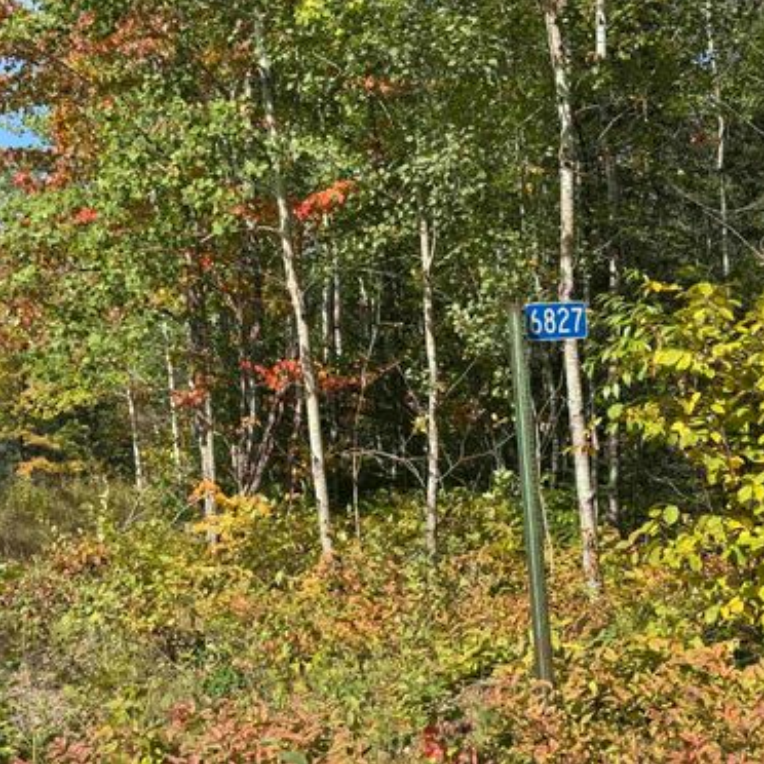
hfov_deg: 30.0
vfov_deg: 30.0
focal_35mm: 57
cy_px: 381
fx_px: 1423
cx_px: 314
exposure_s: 1/1984
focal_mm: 6.76
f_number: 1.78
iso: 64
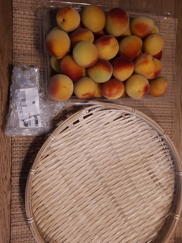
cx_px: 91
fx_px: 189
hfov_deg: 51.4
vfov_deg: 65.3
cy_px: 122
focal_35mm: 27
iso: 125
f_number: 1.9
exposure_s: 1/33
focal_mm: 3.6
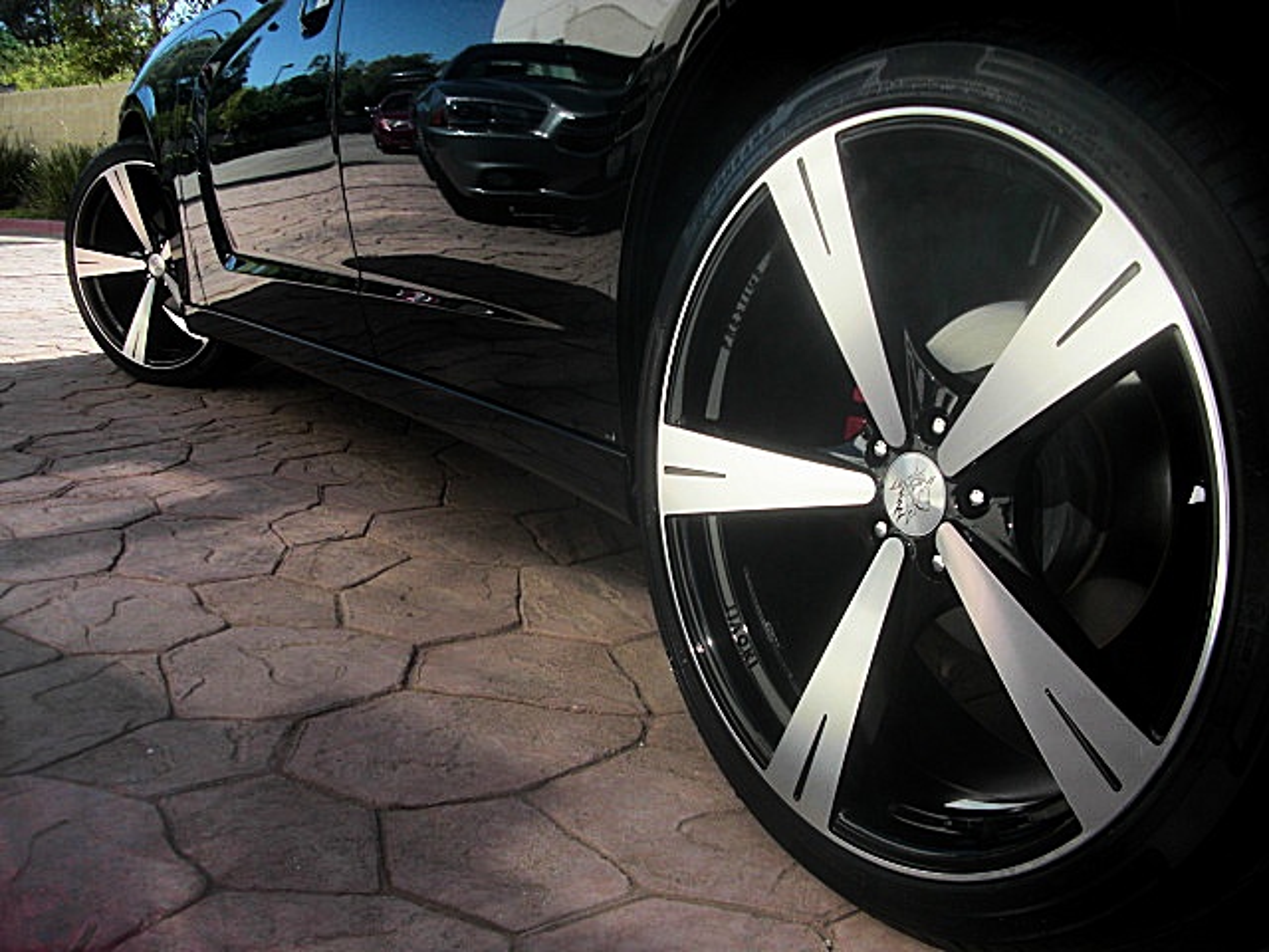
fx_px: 1320
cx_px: 634
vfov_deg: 39.7
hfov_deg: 51.4
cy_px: 476
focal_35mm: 36
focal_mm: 6.3
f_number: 2.8
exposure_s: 1/500
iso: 50
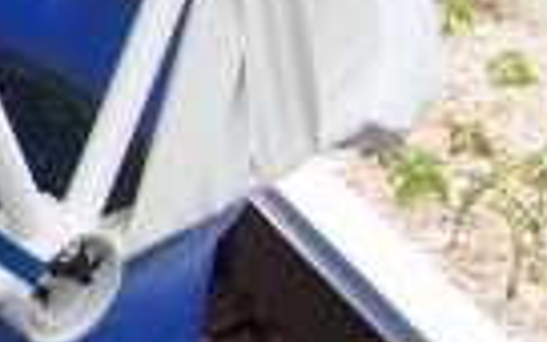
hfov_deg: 9.5
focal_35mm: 207
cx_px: -499
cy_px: -2
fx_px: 3086
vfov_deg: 6.3
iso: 64
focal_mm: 6.3
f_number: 2.8
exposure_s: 1/400
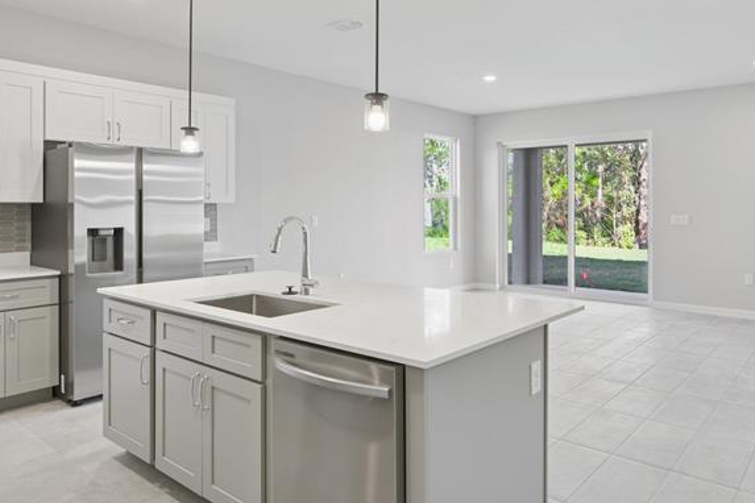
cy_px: 196
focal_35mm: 25
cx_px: 444
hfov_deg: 70.9
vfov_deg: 50.9
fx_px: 524
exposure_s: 1/6
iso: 100
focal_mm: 14
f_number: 9
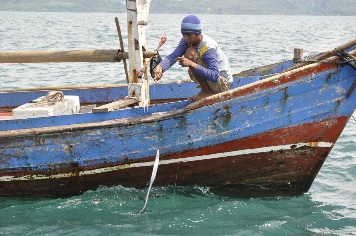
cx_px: 178
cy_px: 118
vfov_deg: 13.8
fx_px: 978
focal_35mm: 99
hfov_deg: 20.6
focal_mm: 66
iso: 200
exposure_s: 1/200
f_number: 9
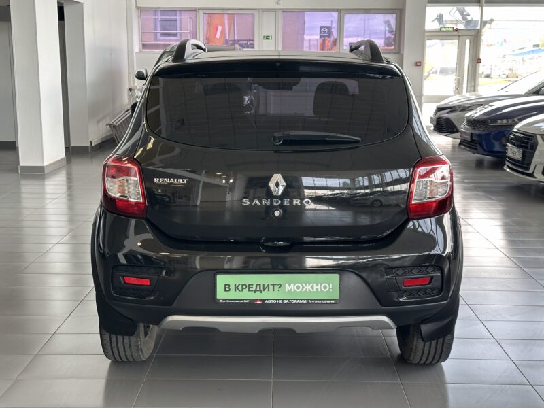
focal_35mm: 48
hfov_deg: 39.7
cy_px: 204
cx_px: 272
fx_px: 754
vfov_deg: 30.3
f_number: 1.78
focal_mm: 6.86
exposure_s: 1/60
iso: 100
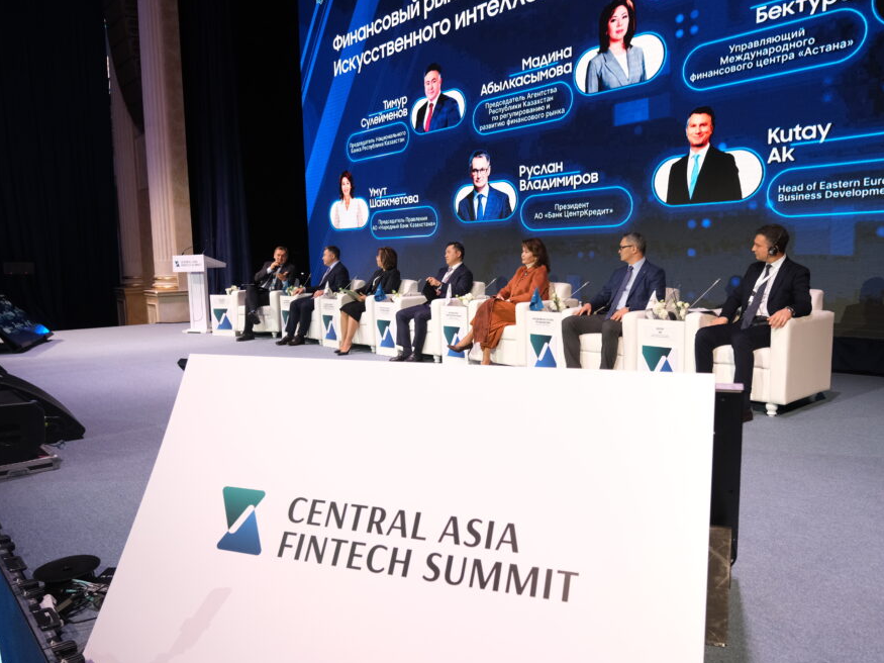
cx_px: 481
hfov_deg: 65.2
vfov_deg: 51.3
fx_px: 689
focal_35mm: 27
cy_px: 342
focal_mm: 16
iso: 1600
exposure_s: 1/160
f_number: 2.8
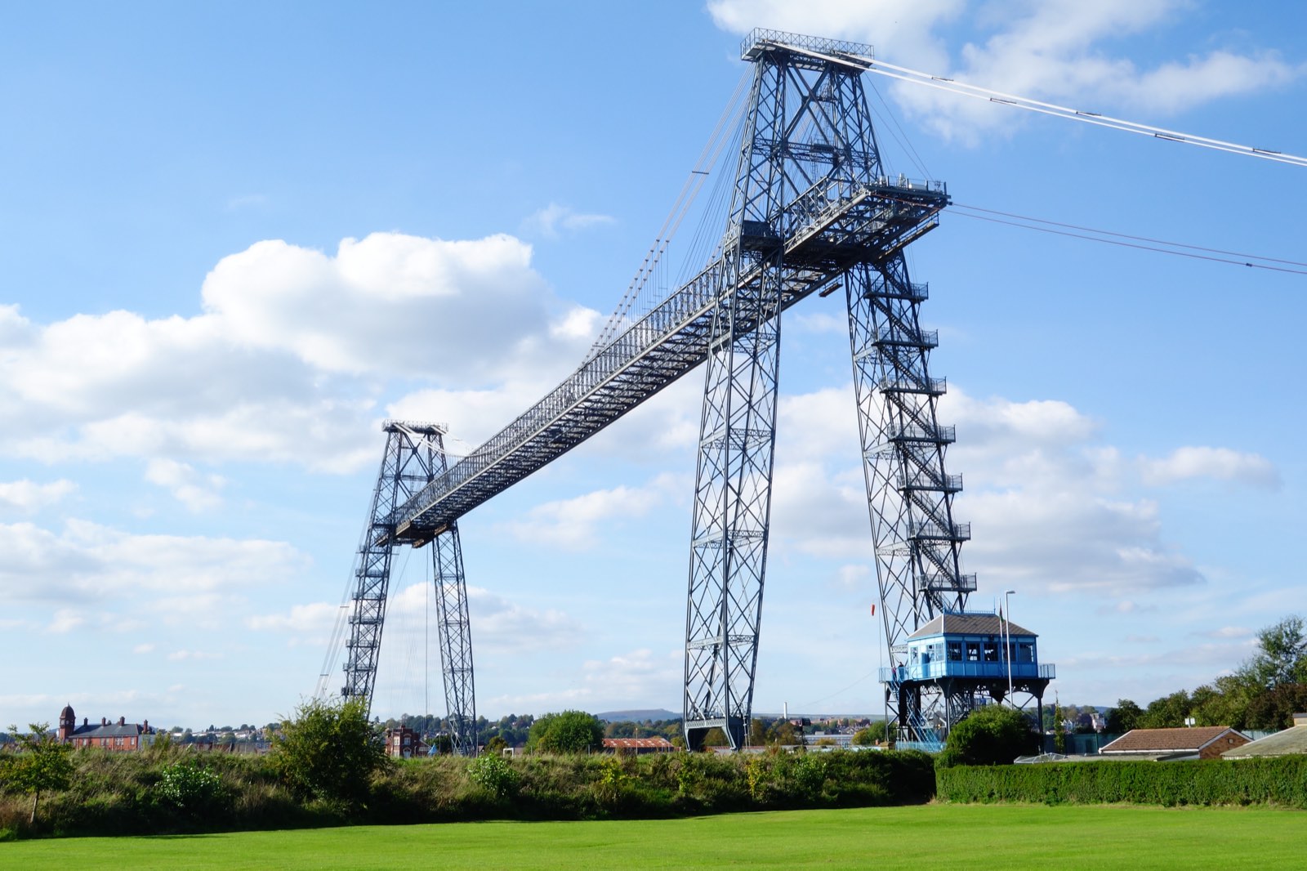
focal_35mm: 45
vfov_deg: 29.9
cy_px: 436
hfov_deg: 43.6
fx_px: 1633
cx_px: 654
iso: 125
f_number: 11
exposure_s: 1/100
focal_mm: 16.59
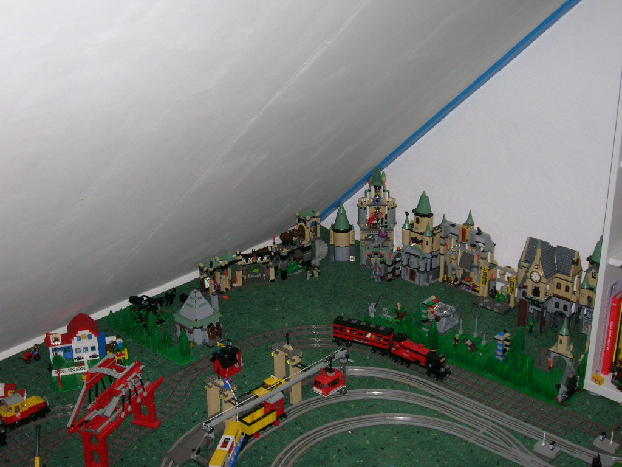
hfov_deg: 38.2
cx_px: 311
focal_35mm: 50
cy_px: 234
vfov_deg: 29.1
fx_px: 898
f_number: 3.3
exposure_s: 1/60.1
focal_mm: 8.4
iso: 109
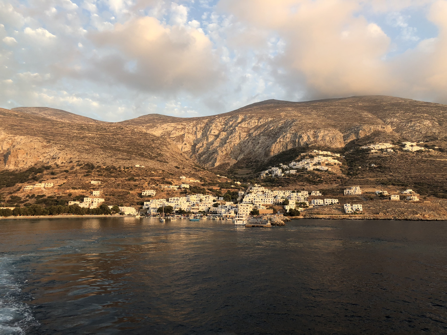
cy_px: 168
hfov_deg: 63.4
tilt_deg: +6.8
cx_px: 224
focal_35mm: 28
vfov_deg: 49.7
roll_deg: -0.3
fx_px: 362
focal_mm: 4
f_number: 1.8
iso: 20
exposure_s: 1/378
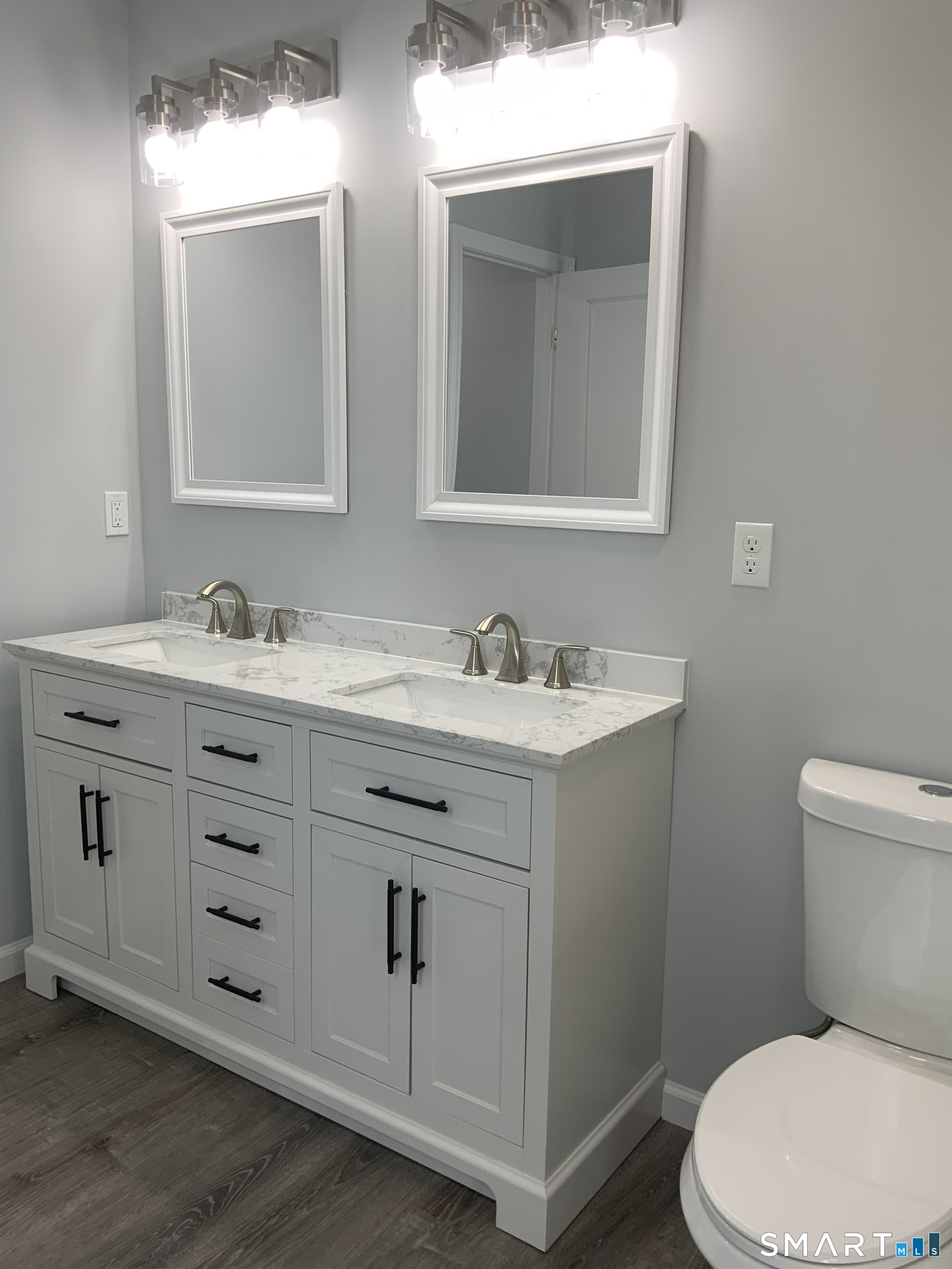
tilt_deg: -11.0
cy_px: 634
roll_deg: -1.3
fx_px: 1063
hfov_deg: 48.2
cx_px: 476
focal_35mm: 29
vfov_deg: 61.7
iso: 20
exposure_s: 1/120
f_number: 1.8
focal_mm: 3
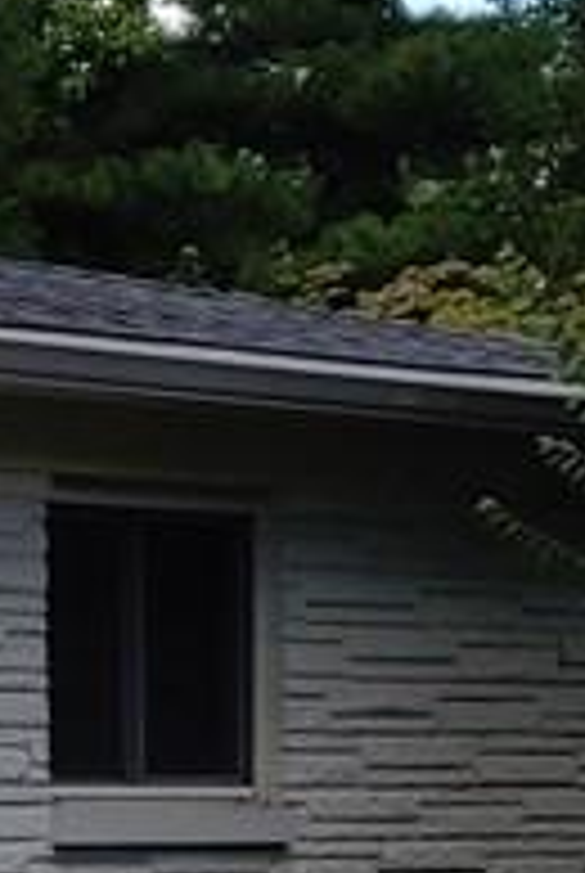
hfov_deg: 4.9
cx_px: -702
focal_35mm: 274
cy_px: 1080
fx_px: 6655
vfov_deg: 7.4
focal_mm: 5.88
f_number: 2.4
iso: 50
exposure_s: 1/515
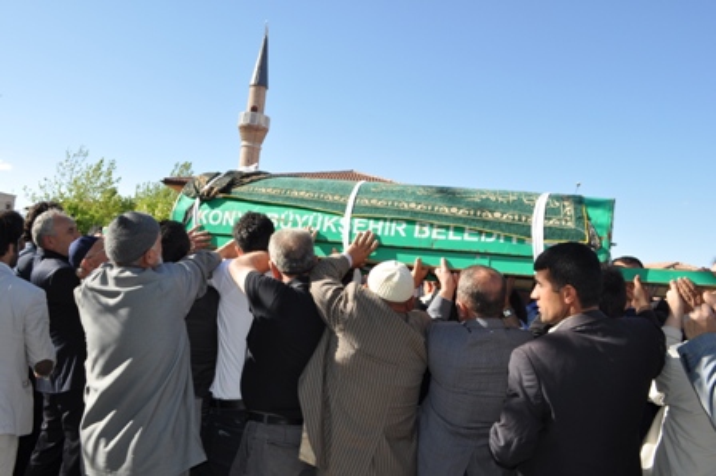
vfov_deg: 43.5
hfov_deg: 62.0
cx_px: 358
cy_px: 238
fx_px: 596
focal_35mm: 30
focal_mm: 20
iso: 200
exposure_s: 1/200
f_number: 10
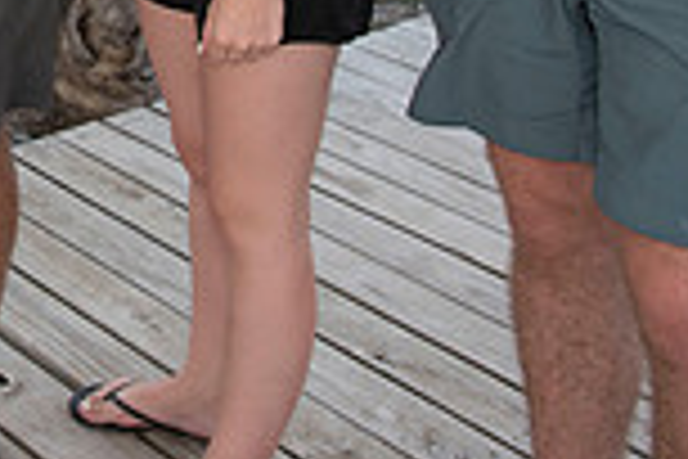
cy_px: -353
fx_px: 1376
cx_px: -252
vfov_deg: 16.1
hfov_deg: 24.0
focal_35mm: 72
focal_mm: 19
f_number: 5.6
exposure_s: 1/250
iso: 250
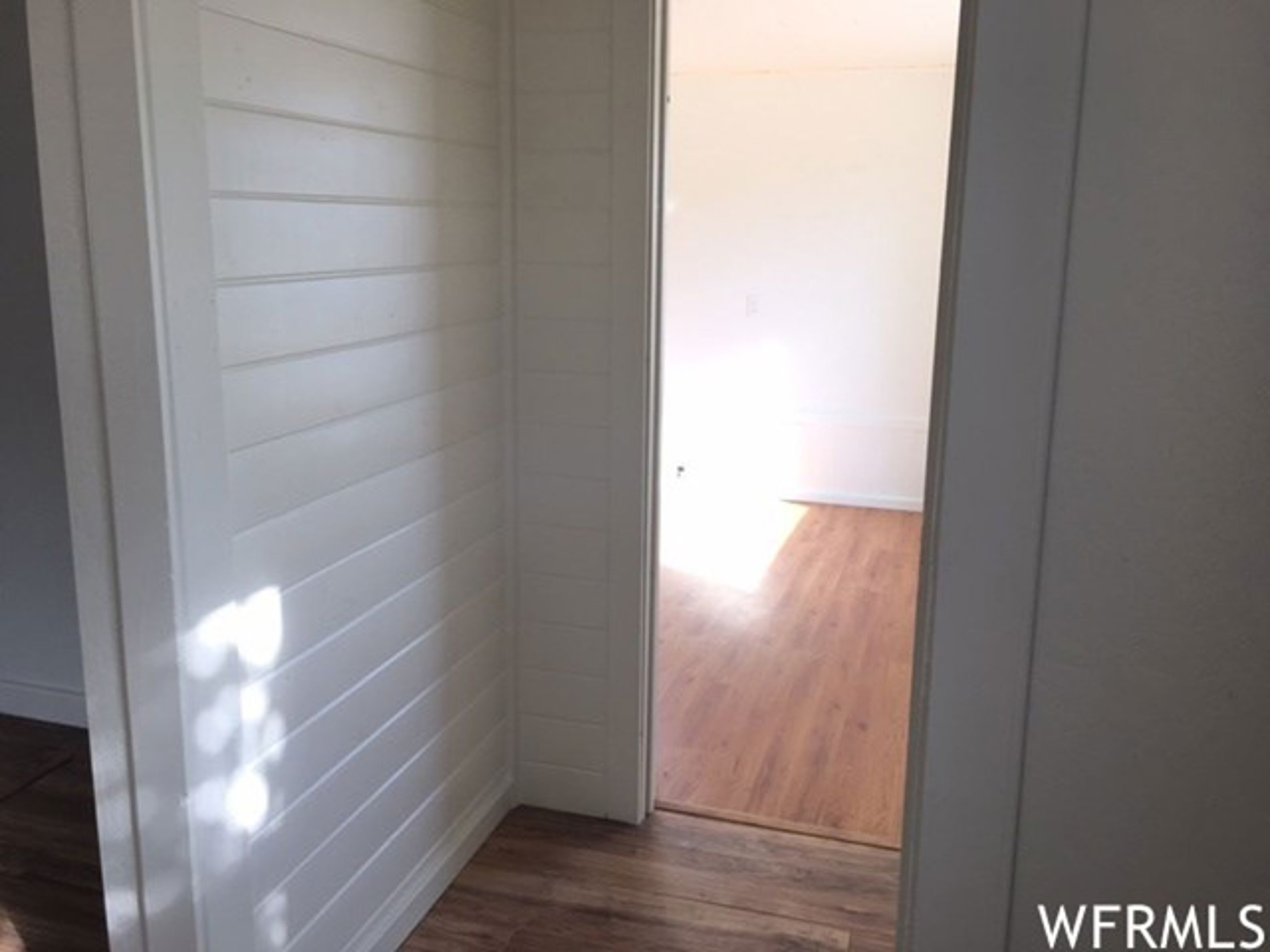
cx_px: 635
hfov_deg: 61.7
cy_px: 476
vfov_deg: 48.2
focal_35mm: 29
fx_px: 1064
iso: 25
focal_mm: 4.15
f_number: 2.2
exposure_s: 1/120
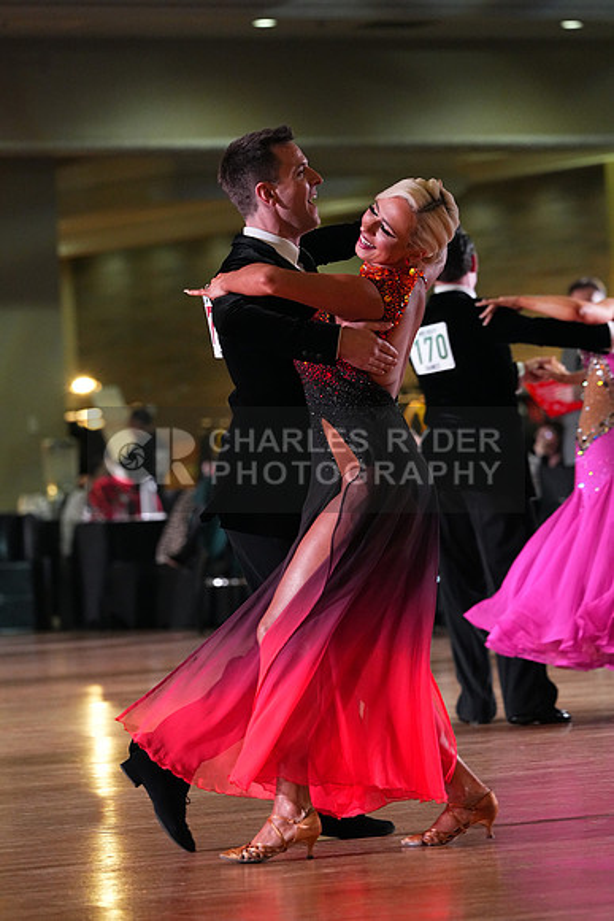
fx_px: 4909
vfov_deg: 10.7
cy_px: 460
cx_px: 307
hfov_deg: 7.2
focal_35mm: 192
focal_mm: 192
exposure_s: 1/400
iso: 6400
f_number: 5
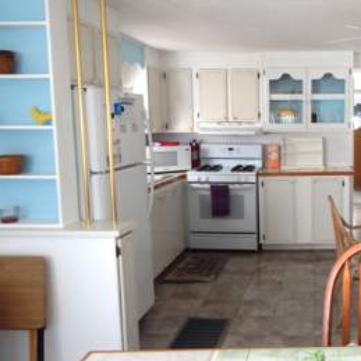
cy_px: 178
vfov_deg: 46.0
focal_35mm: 36
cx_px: 300
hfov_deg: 43.4
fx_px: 425
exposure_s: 1/40
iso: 125
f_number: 3
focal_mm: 4
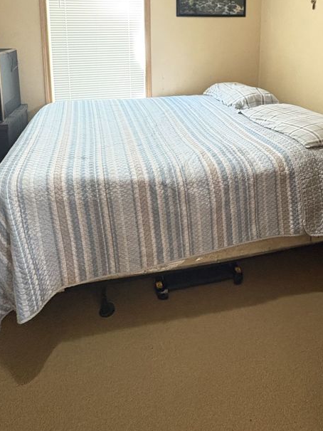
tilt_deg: -7.8
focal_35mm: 25
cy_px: 73
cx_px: 179
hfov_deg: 54.8
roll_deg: -0.1
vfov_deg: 62.2
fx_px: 311
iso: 1000
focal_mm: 2.22
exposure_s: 1/30
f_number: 2.2
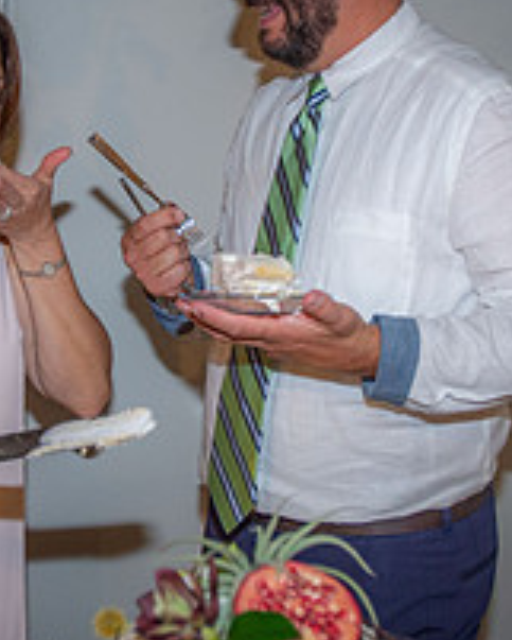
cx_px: 204
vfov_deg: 29.0
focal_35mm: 65
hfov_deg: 23.5
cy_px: 220
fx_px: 1230
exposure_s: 1/80
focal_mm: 24
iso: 1600
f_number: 2.8
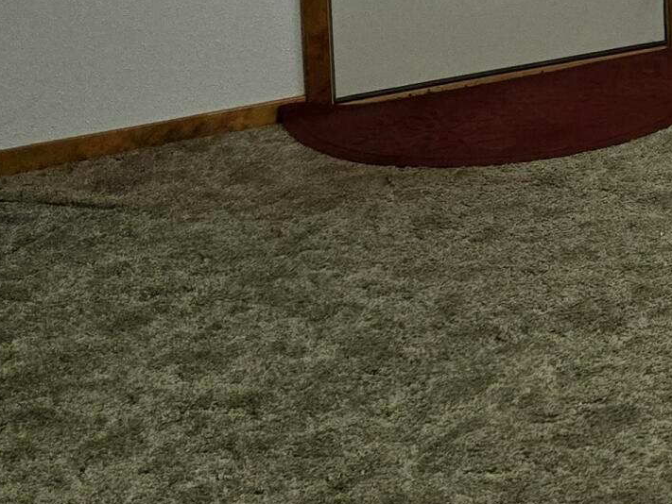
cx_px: 936
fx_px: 1884
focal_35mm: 97
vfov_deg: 14.1
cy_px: -302
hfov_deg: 18.4
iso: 160
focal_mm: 5.4
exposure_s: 1/120
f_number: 1.8
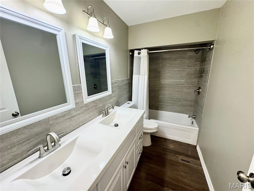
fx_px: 103
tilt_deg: -13.7
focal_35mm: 14
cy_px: 96
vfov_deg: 85.7
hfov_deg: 102.1
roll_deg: -0.2
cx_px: 127
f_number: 2.2
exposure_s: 1/120
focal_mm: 2.22
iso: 200
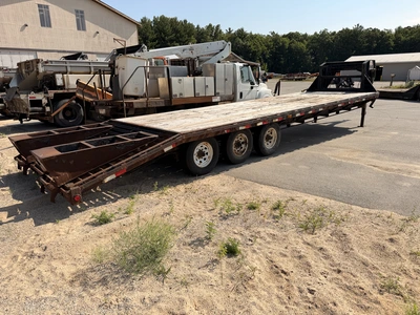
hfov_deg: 71.6
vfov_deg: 56.8
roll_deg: +1.4
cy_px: 158
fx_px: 291
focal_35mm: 24
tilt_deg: -15.1
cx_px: 210
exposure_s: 1/5714
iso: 80
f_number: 1.78
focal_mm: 6.76
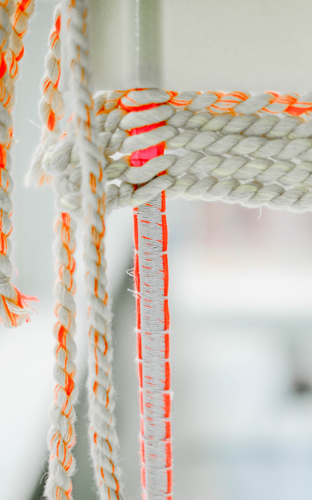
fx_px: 748
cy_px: 250
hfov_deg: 23.5
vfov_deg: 36.9
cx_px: 146
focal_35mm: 55
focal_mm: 35
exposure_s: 1/4000
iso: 800
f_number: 1.6
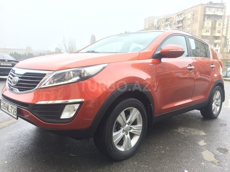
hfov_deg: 61.7
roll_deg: -1.0
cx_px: 115
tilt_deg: -8.9
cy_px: 86
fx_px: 193
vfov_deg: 48.2
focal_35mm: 29
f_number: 2.2
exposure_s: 1/120
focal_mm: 4.15
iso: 32
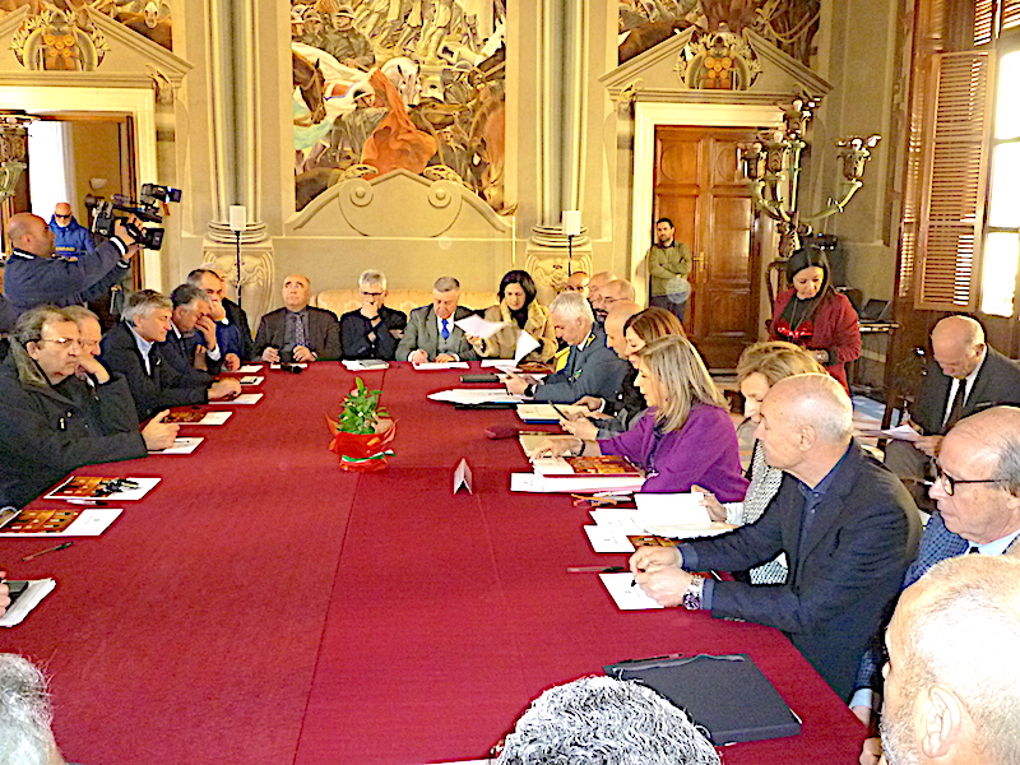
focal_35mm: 29
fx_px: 855
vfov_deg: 48.2
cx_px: 510
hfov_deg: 61.7
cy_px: 382
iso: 500
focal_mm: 5.2
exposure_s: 1/30
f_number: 3.3
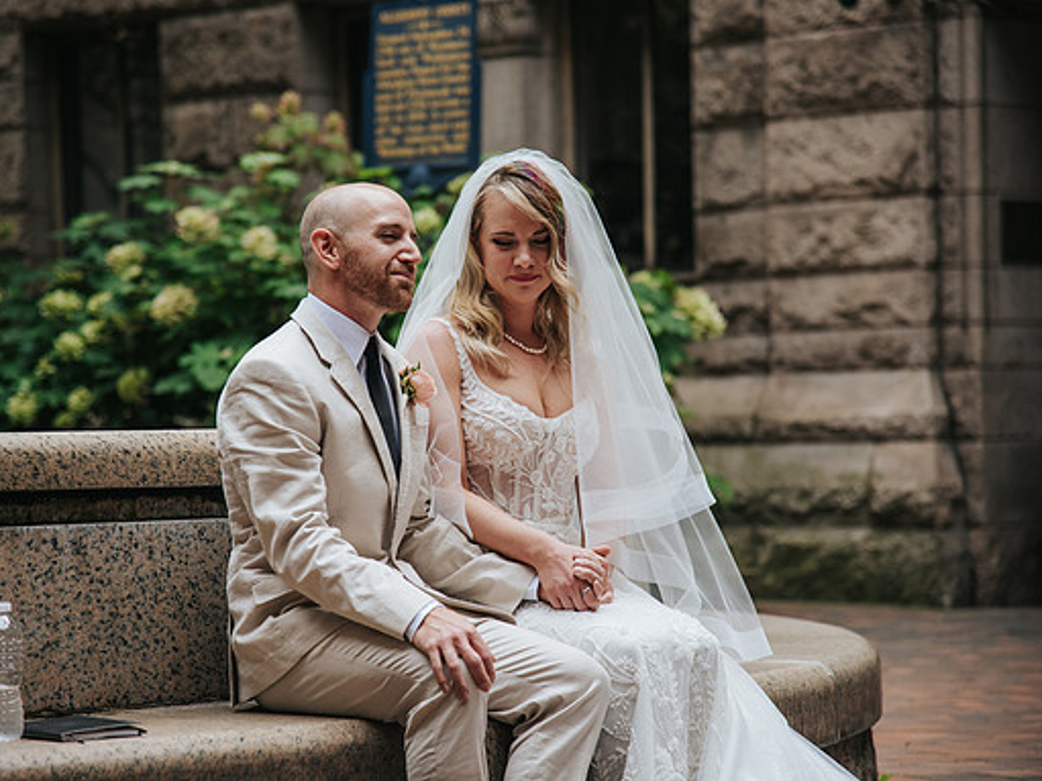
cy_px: 388
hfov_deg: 15.1
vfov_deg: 11.3
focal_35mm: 131
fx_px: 3942
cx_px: 467
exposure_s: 1/500
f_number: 4
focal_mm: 120
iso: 450
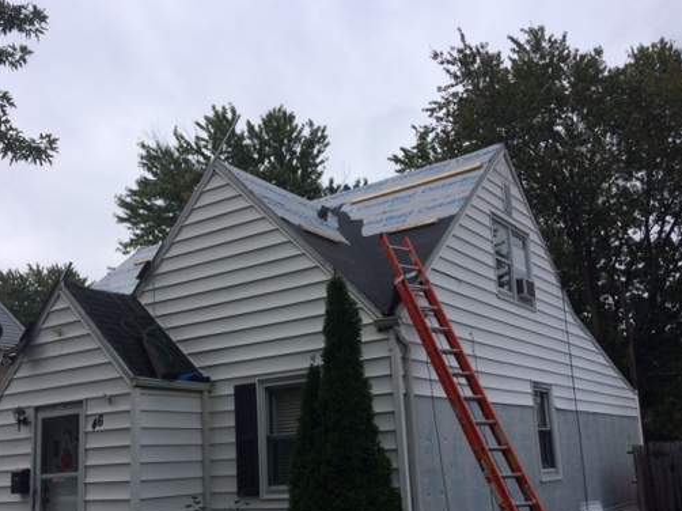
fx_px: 729
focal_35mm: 37
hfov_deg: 50.1
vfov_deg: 38.4
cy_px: 323
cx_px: 322
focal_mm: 4.15
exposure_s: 1/2564
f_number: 2.2
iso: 32
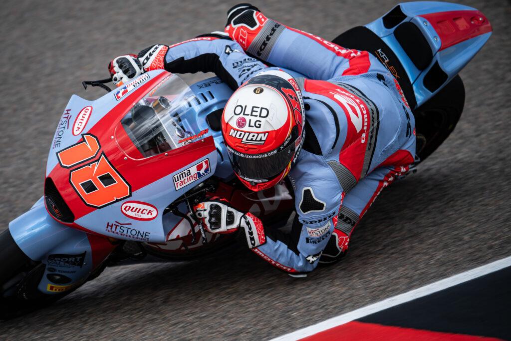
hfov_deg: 5.2
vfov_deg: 3.4
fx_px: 5678
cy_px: 170
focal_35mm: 400
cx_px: 256
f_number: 4.5
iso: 200
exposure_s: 1/1250
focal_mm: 400
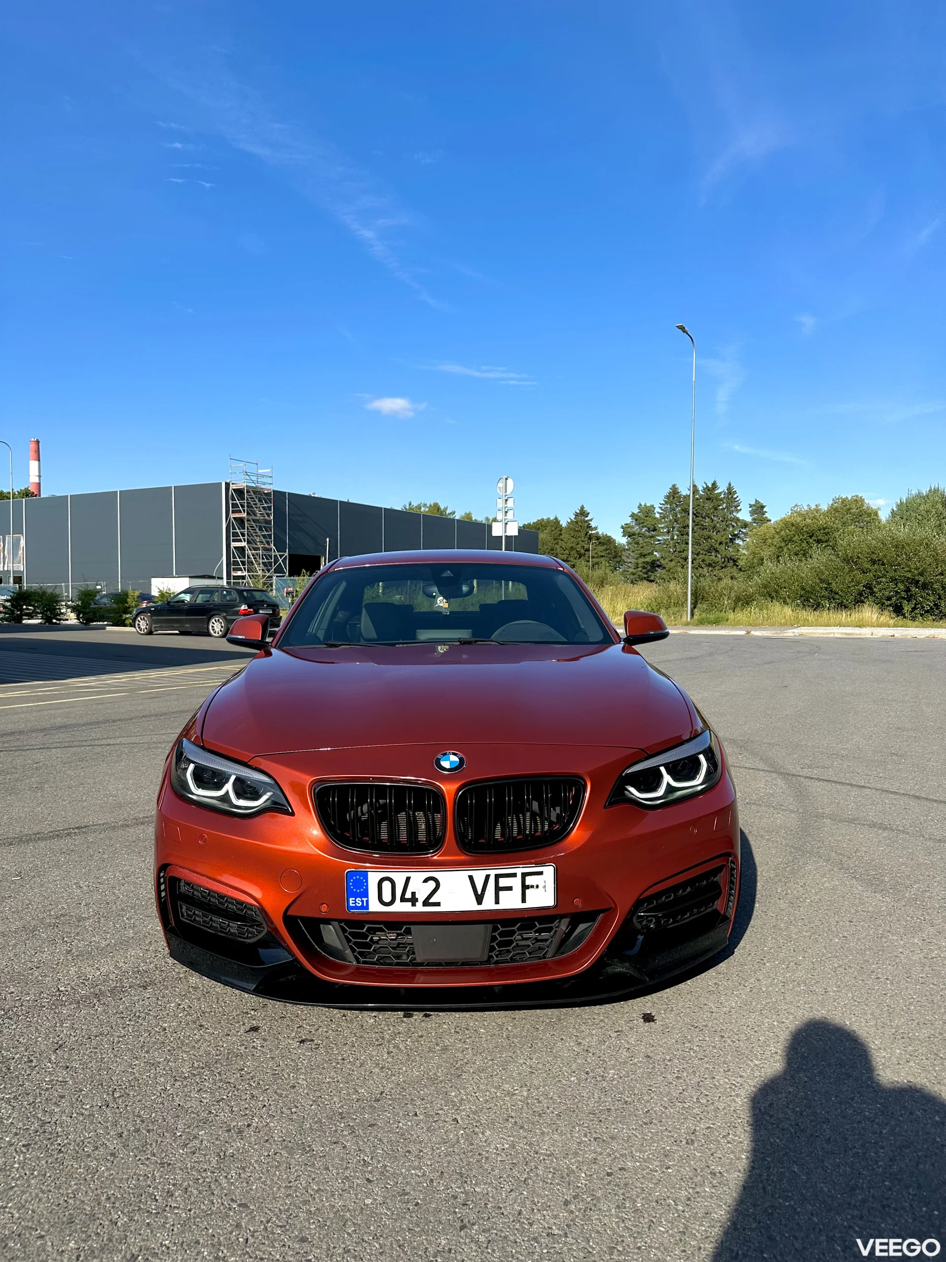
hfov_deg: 56.8
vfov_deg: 71.6
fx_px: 875
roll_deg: -0.6
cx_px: 473
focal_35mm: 24
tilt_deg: -2.7
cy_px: 631
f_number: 1.78
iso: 80
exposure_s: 1/5848
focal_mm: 6.86
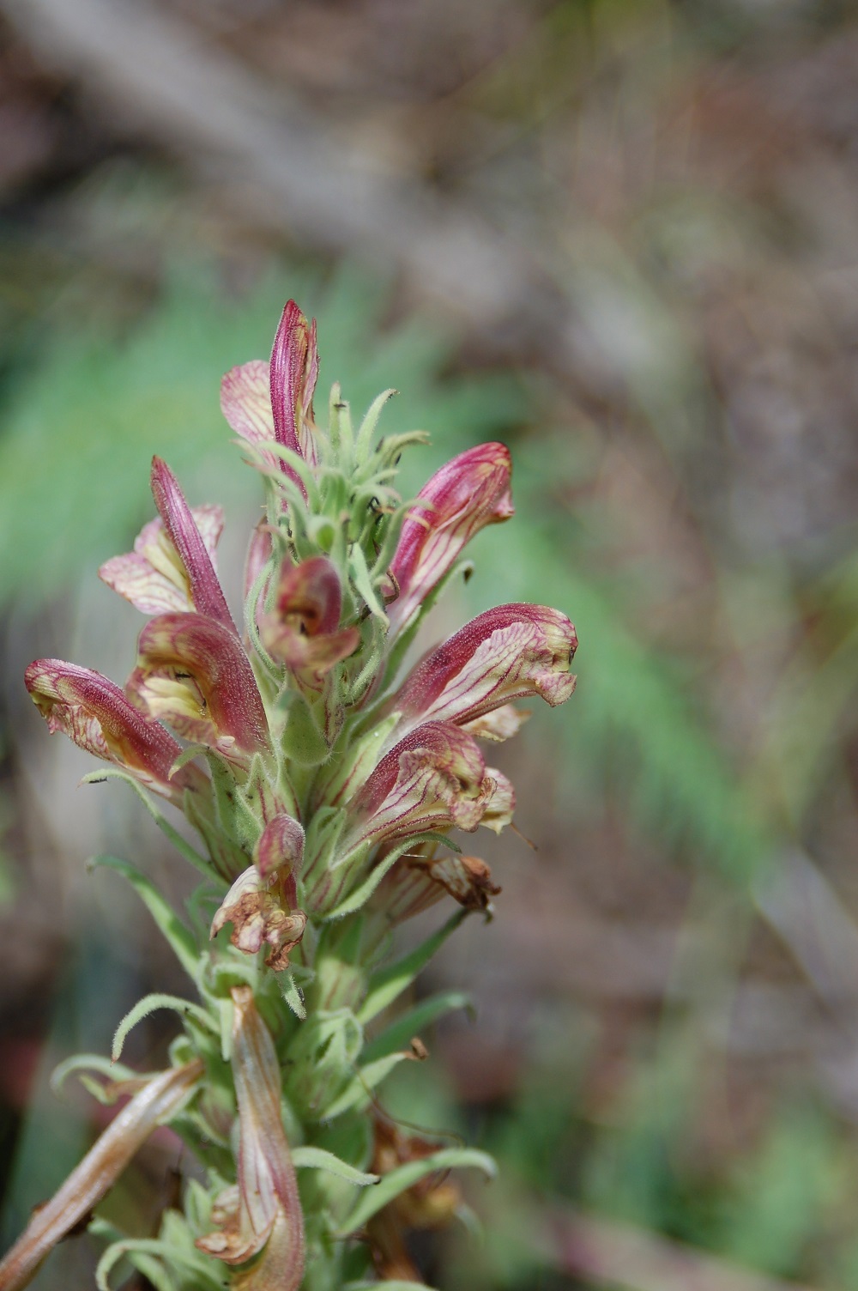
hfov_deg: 11.4
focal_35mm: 120
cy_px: 646
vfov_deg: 17.1
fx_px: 4298
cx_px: 429
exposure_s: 1/400
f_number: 5.6
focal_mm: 80
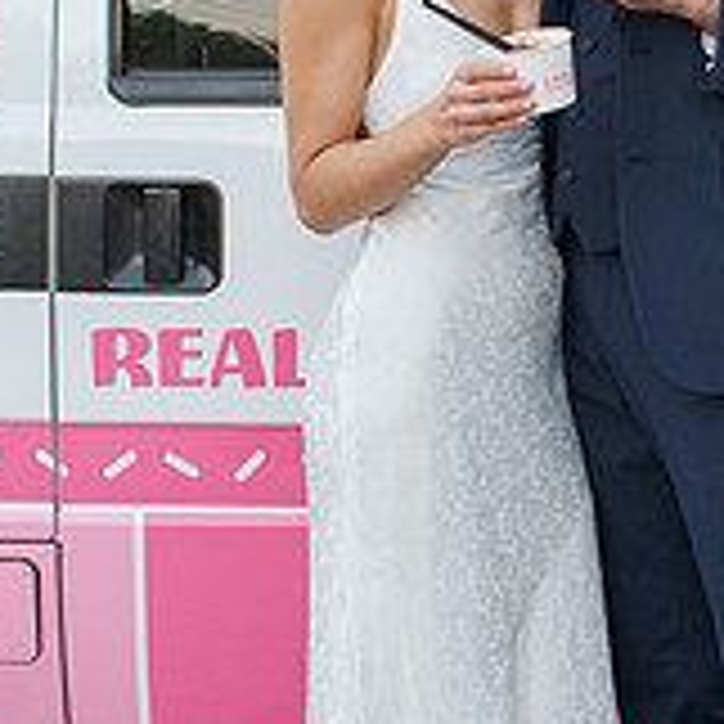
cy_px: 326
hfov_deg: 10.9
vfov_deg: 11.0
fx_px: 3762
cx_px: 708
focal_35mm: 159
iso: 720
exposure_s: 1/320
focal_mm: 35
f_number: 3.2
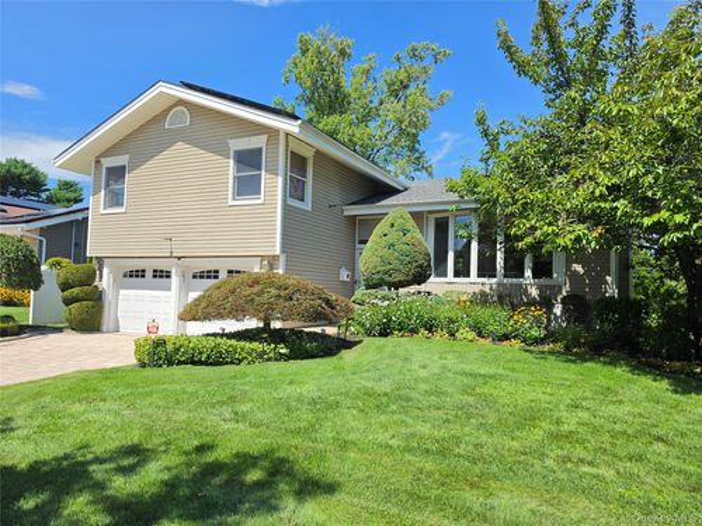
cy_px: 263
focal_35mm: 23
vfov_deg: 58.9
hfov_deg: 73.9
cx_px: 351
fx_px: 466
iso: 64
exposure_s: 1/4432
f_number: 1.4
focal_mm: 6.5
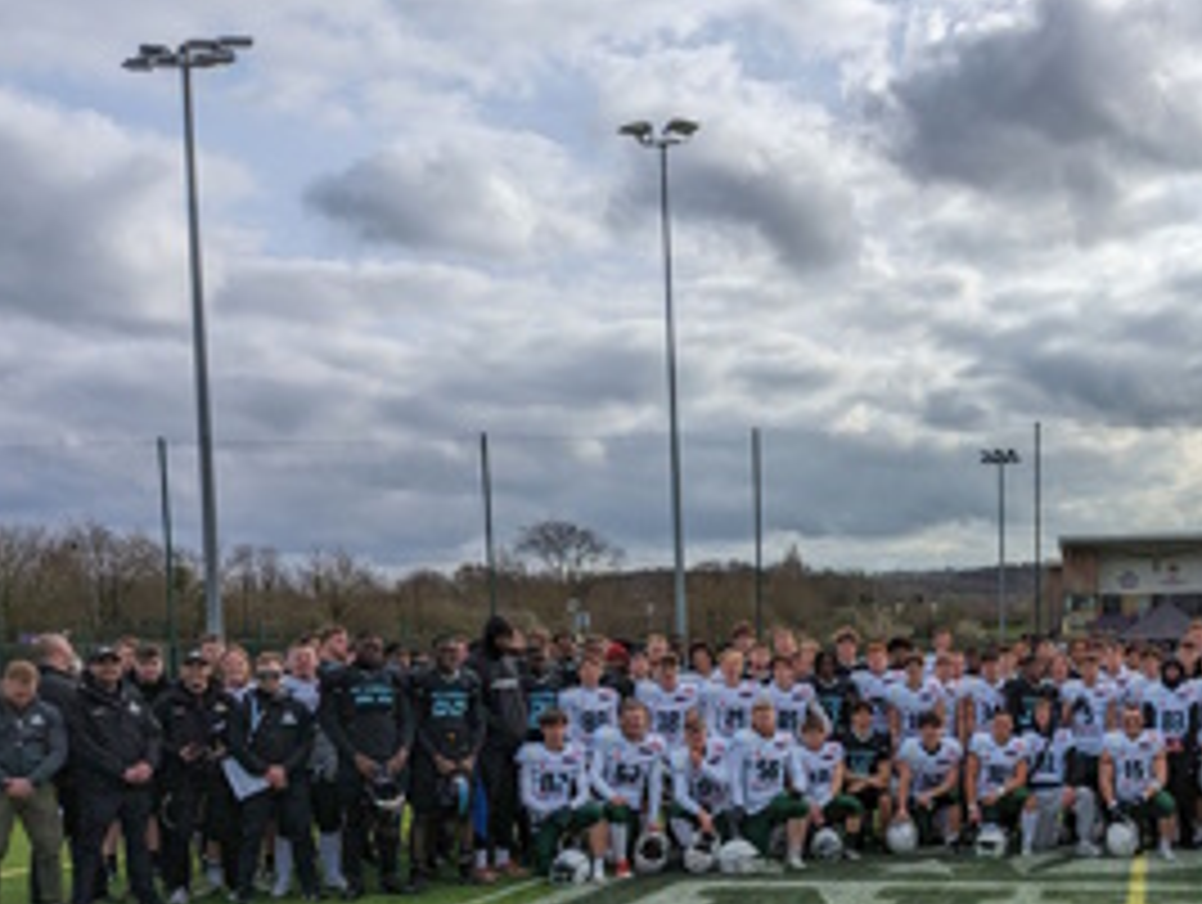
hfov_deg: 39.9
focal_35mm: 45
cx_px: 1004
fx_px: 1565
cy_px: 742
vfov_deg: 31.3
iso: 43
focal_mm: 6.81
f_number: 1.85
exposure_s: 1/5376
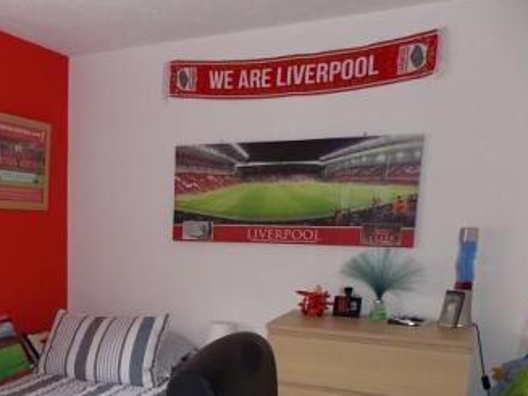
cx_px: 90
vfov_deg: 33.4
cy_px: 350
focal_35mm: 41
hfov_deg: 43.2
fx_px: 625
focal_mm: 4
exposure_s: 1/30
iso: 280
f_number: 3.1
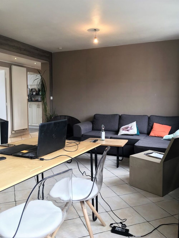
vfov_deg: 61.7
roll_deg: +1.0
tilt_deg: -5.2
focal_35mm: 29
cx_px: 90
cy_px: 119
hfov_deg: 48.2
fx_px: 200
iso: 32
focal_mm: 4.15
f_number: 2.2
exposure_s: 1/33
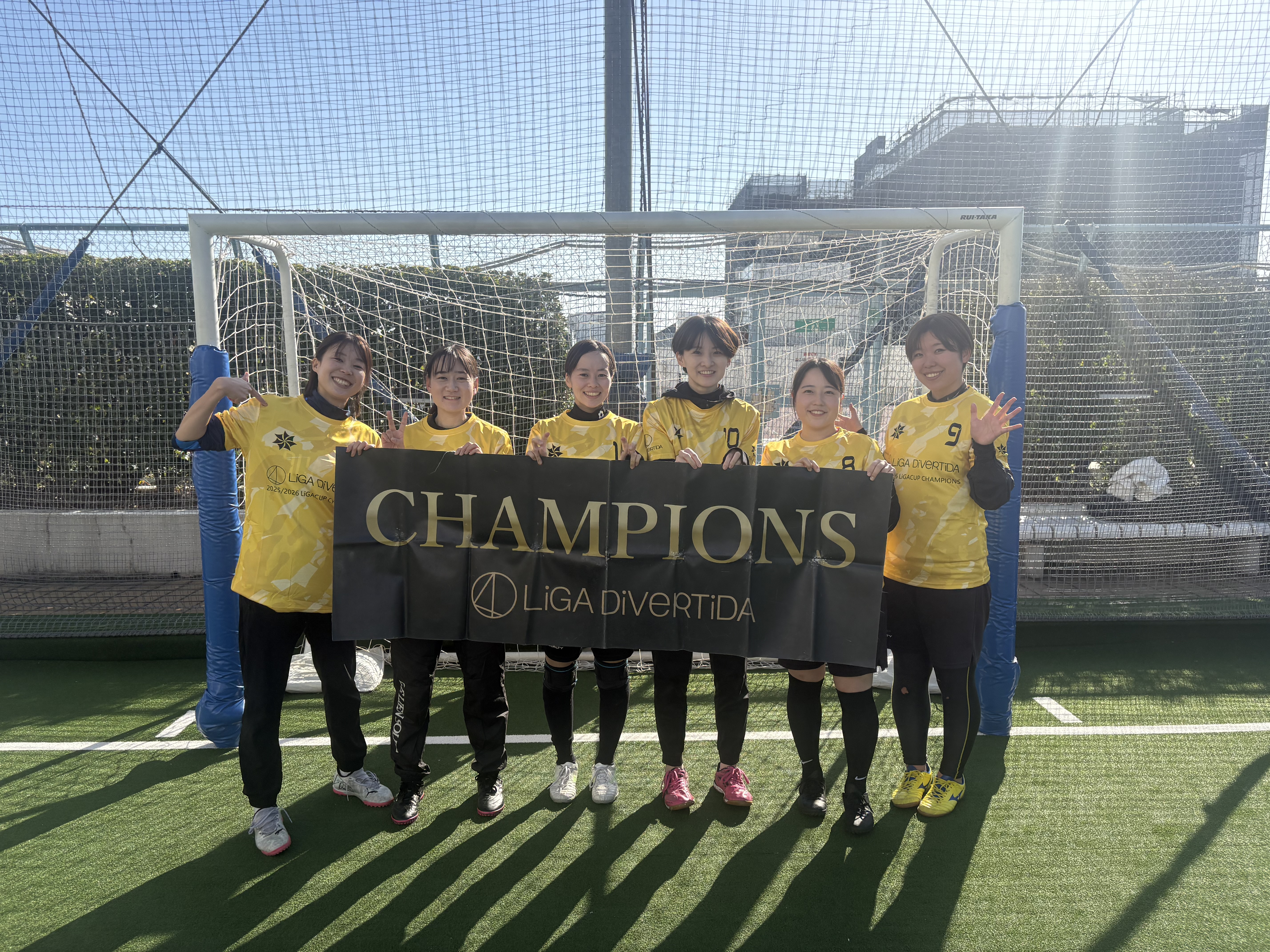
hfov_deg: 67.3
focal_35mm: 26
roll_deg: +0.1
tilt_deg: -6.9
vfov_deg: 53.1
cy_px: 476
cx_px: 635
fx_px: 954
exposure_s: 1/2985
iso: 64
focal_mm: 5.96
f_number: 1.6
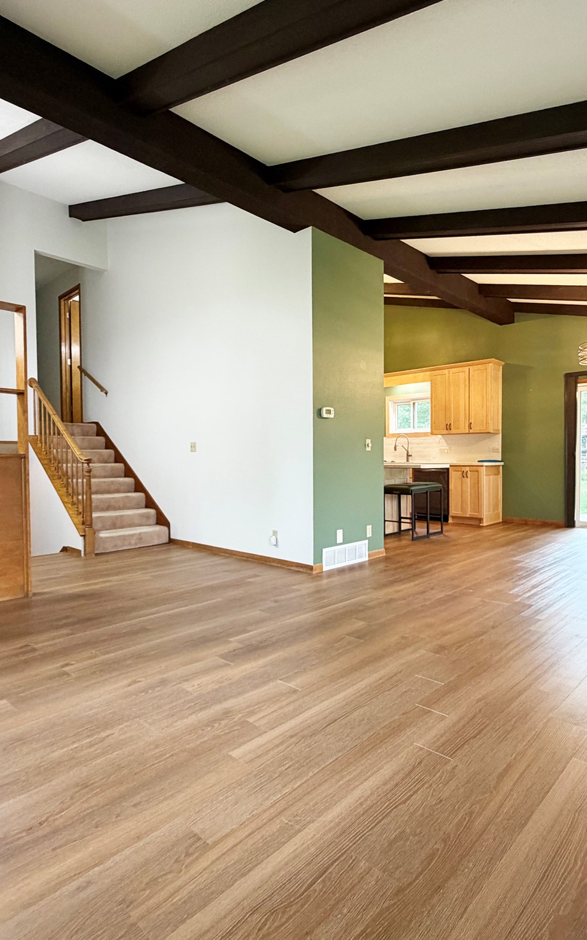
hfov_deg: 59.5
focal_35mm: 20
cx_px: 330
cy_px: 469
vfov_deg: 85.1
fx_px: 512
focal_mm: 2.22
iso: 320
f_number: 2.2
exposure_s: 1/60
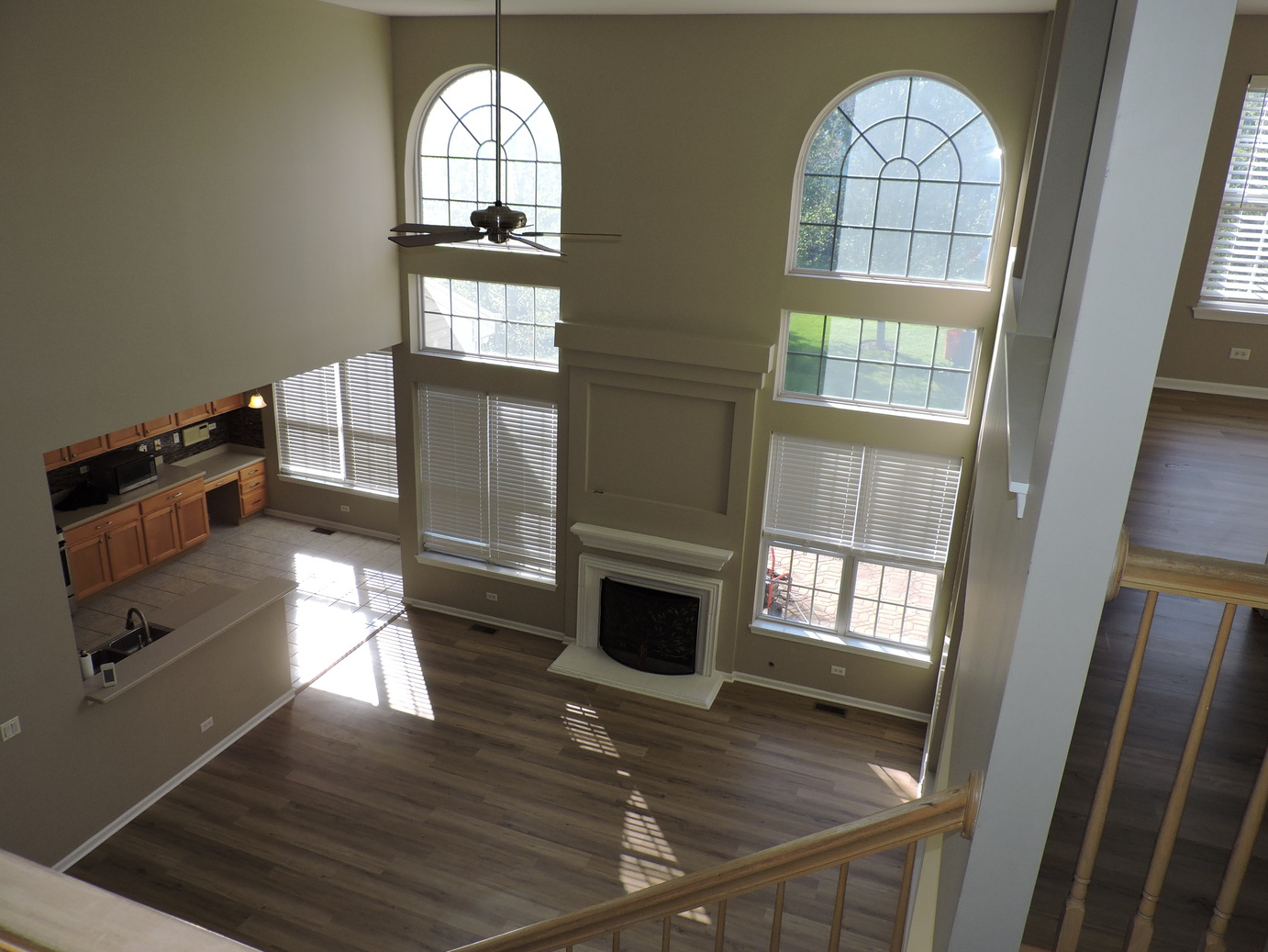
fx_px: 916
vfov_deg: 54.9
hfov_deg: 69.4
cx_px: 627
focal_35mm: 25
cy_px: 471
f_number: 3
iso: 100
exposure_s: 1/160
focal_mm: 4.3
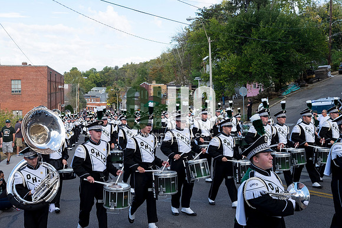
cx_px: 171
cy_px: 114
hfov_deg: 47.4
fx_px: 390
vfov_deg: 32.6
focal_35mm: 41
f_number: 7.1
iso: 400
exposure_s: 1/320
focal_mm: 27
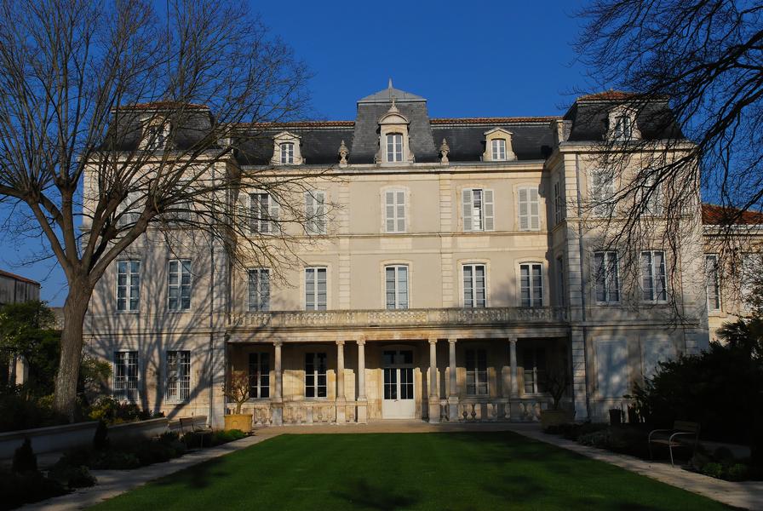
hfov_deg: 46.3
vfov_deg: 32.0
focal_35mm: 42
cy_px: 256
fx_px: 891
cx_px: 382
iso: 200
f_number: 13
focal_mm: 28
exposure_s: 1/640
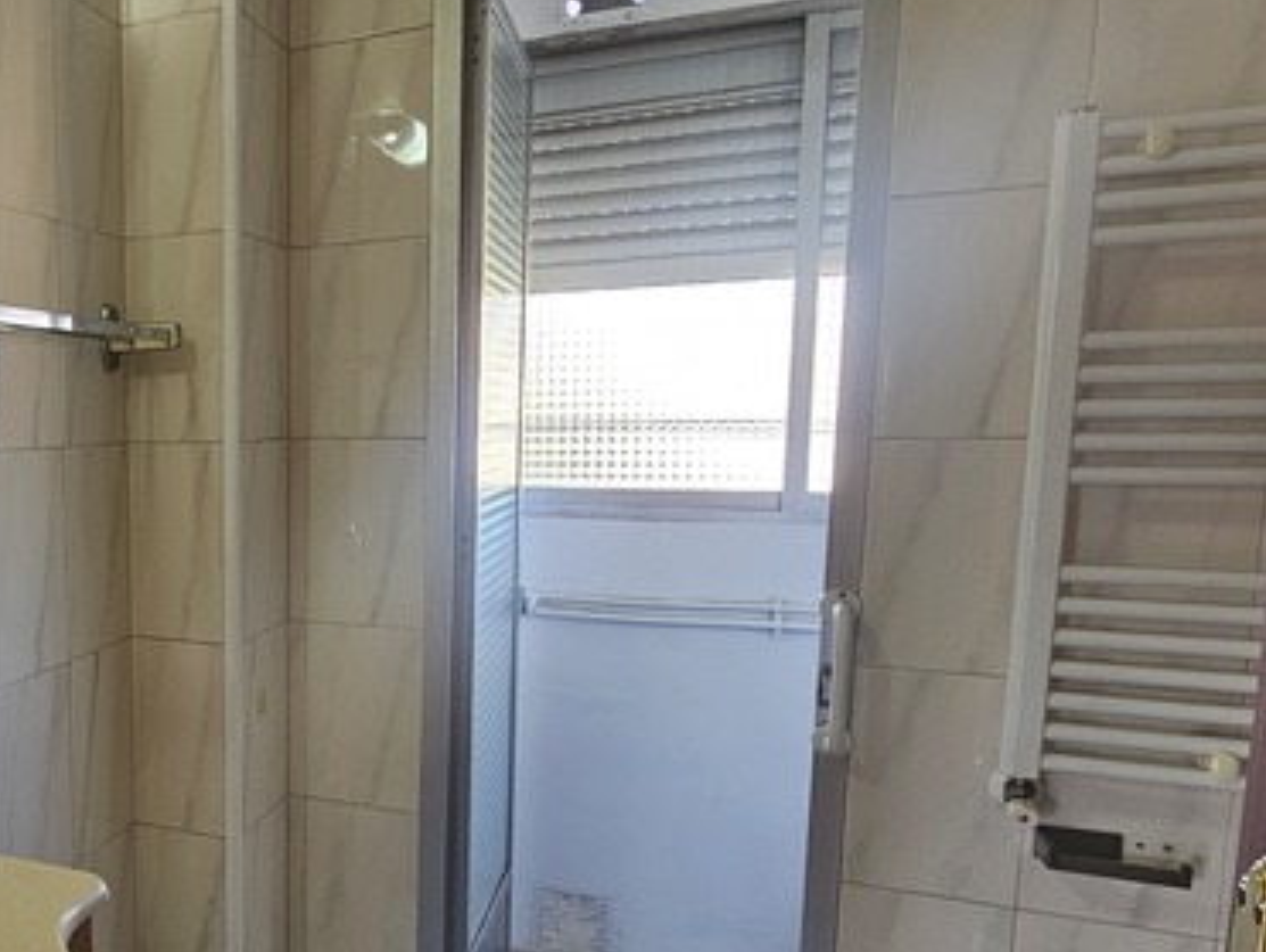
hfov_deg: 55.1
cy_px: 560
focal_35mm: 28
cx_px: 126
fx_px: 1025
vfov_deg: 49.6
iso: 64
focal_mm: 2.2
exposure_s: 1/50
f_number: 2.2
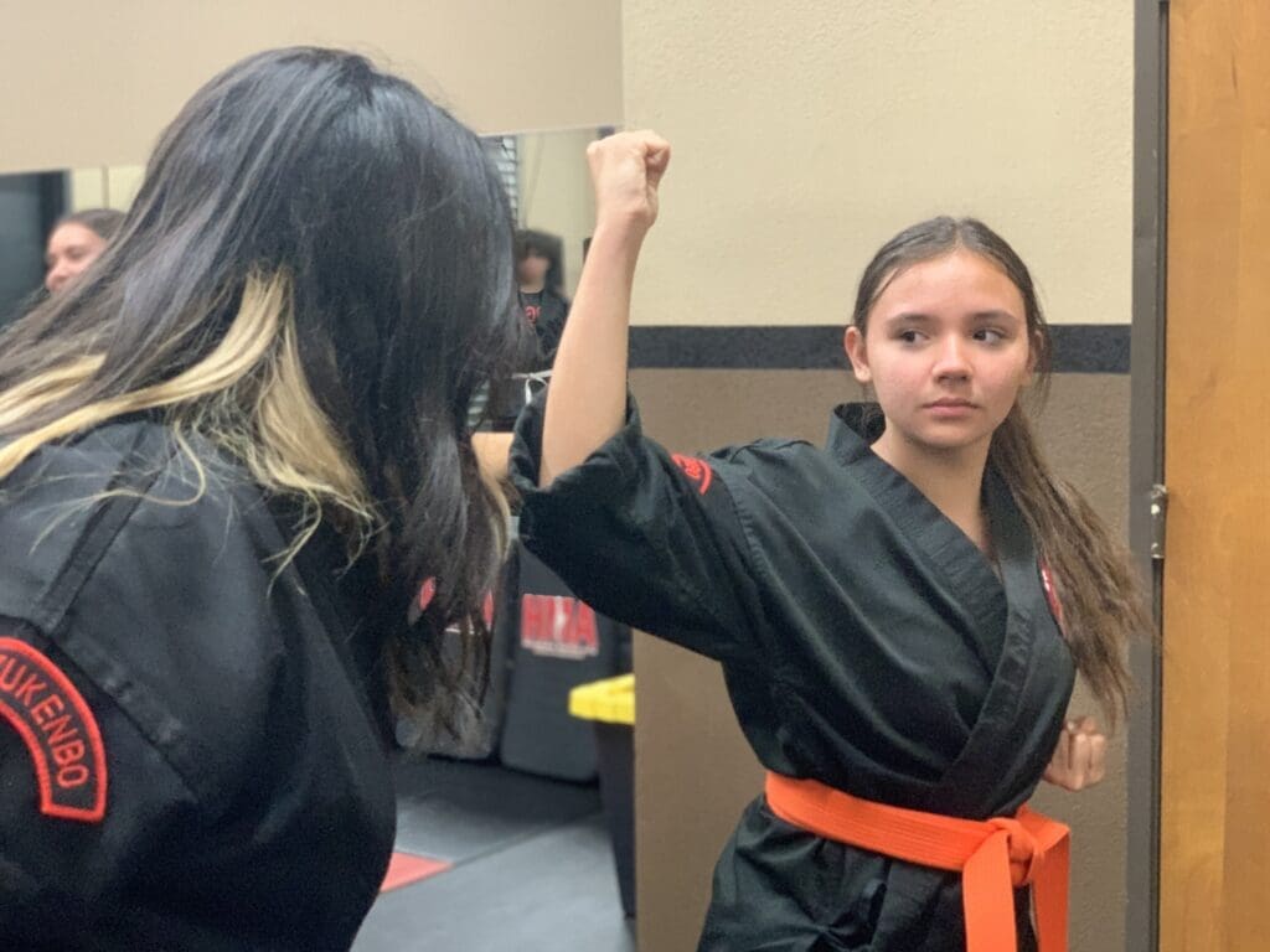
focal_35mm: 52
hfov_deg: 36.8
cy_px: 476
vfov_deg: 28.0
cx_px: 635
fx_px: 1908
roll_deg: +2.2
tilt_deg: -4.1
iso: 400
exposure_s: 1/54
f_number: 2.4
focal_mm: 6
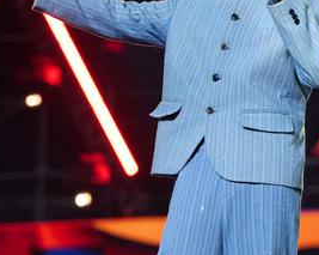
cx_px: 349
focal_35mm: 523
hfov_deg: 3.7
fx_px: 4932
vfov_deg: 3.0
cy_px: 34
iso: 1000
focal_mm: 155
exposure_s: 1/500
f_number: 4.5
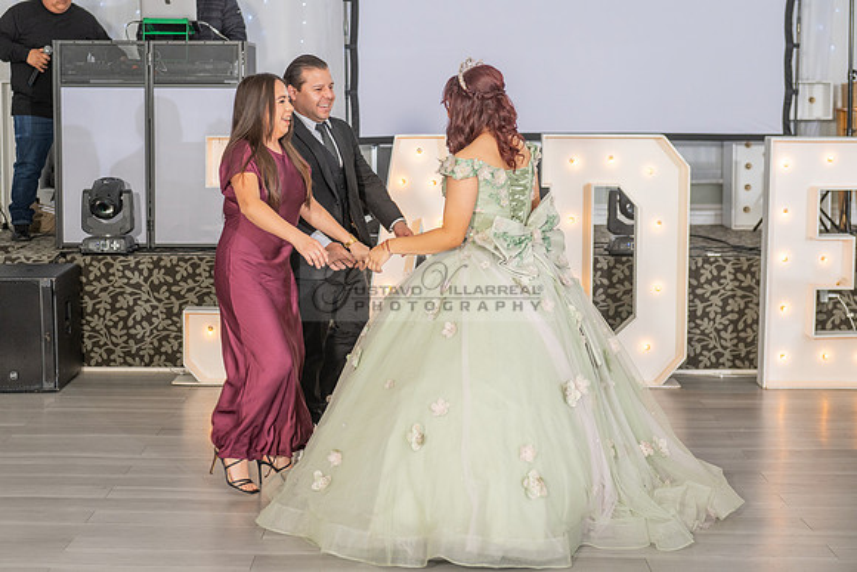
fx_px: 1631
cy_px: 256
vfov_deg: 19.9
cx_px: 384
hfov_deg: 29.4
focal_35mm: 68
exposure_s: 1/160
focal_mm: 62
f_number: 3.5
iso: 500
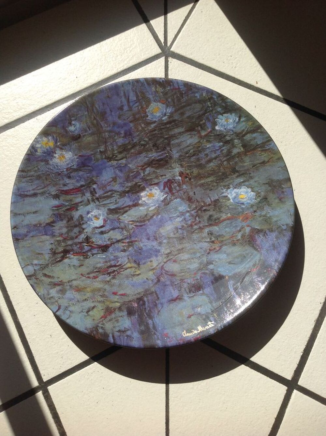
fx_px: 441
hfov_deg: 40.6
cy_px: 218
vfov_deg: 52.7
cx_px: 163
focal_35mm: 35
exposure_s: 1/2747
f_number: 2.4
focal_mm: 4.28
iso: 50
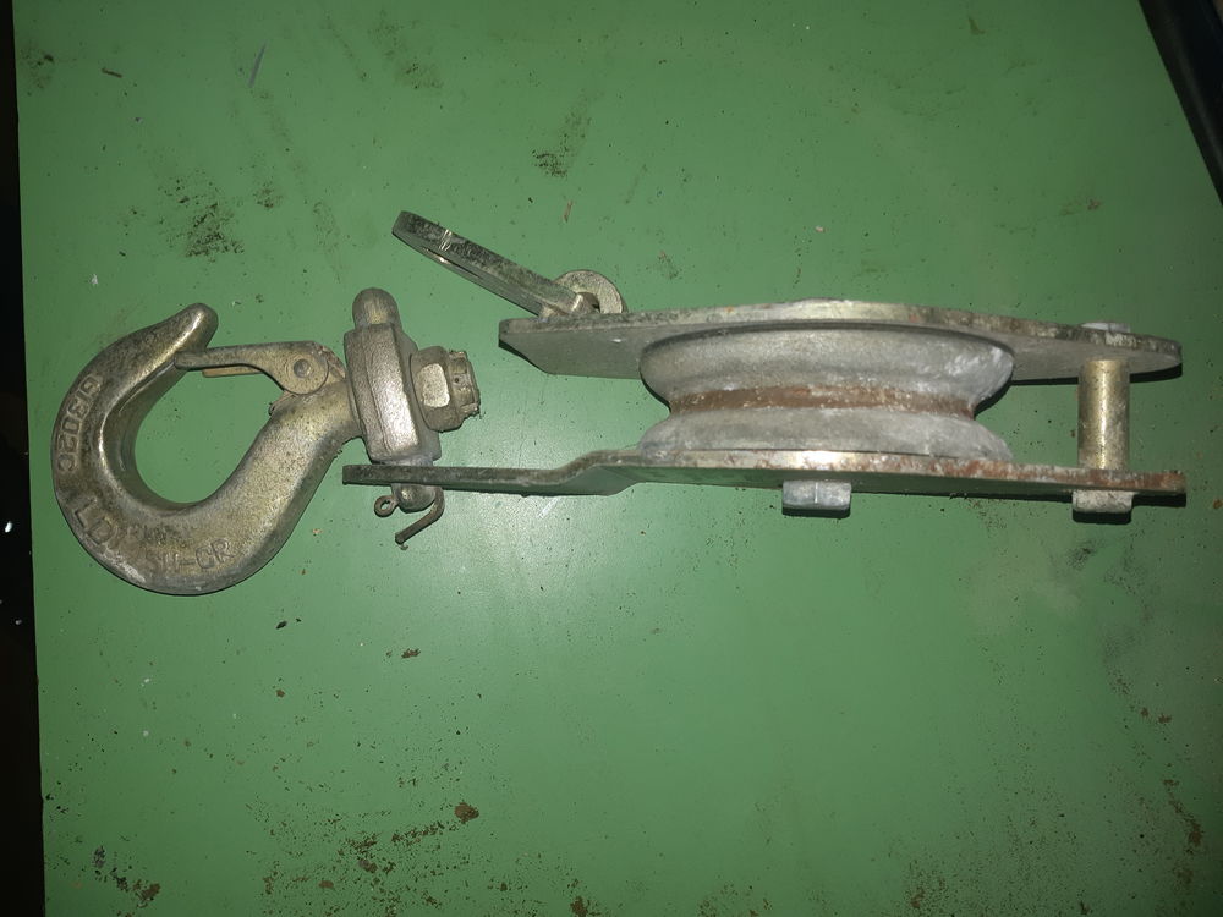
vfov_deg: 53.1
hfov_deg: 67.3
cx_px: 612
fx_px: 919
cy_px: 458
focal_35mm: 26
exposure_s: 1/100
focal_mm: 3.93
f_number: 1.7
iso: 40
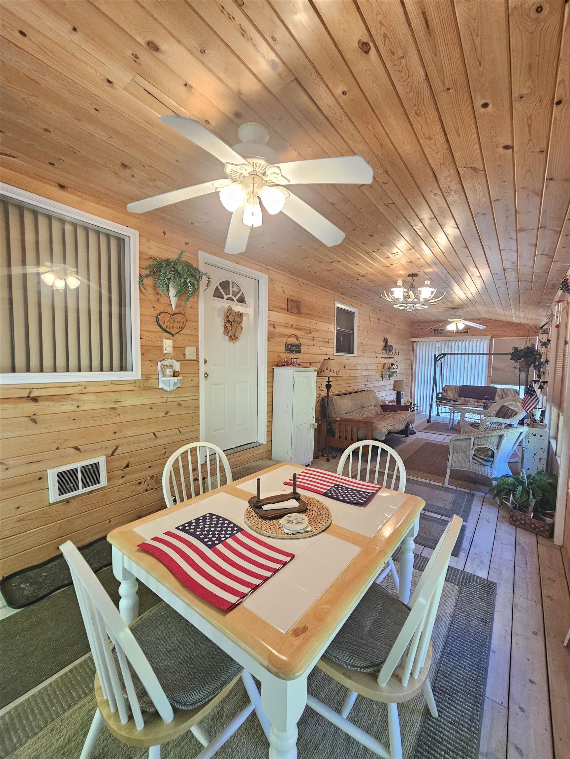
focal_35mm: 13
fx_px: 285
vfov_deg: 106.2
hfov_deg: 89.9
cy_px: 380
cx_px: 285
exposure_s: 1/60
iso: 320
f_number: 2.2
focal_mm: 2.2
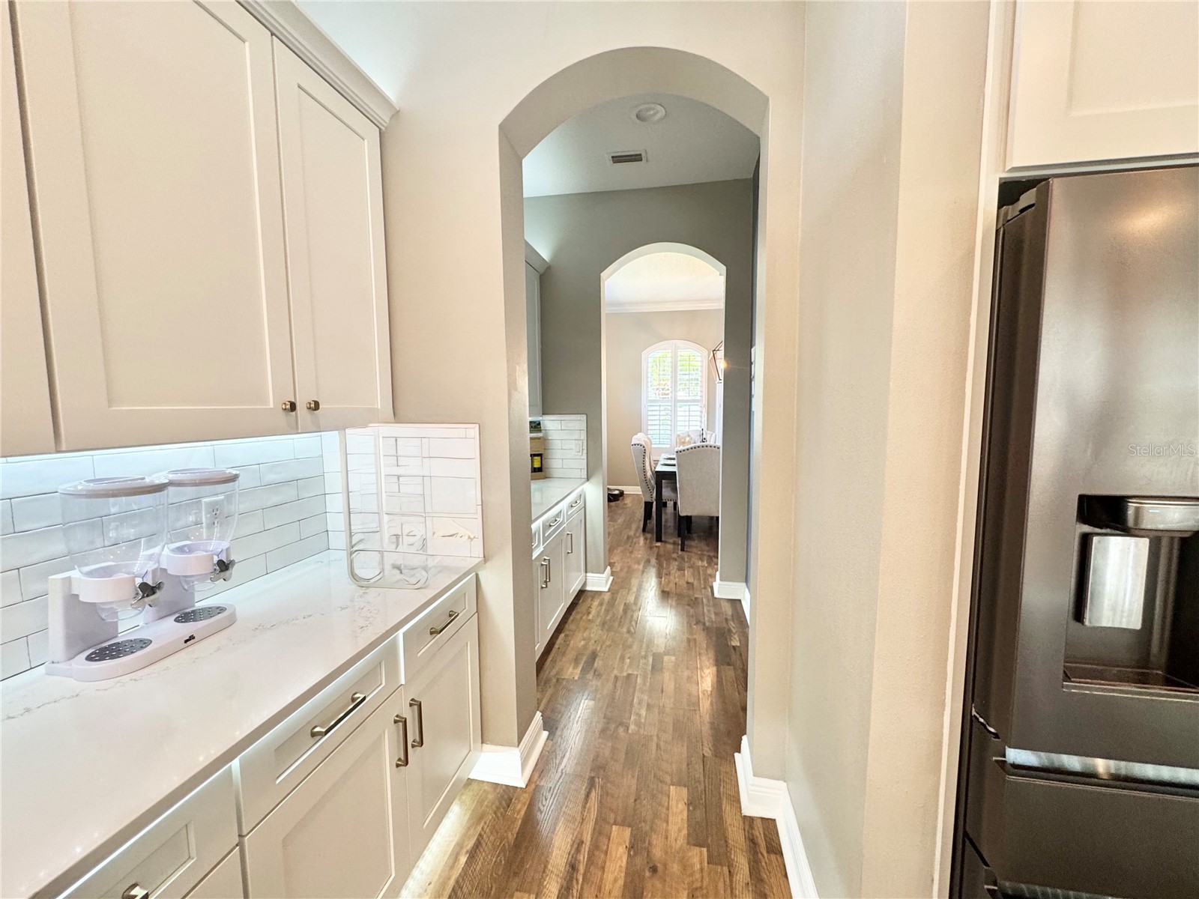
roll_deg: +0.6
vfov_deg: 85.7
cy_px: 450
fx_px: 485
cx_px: 600
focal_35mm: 14
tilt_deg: -5.9
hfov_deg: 102.1
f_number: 2.2
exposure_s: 1/60
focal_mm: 2.22
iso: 160
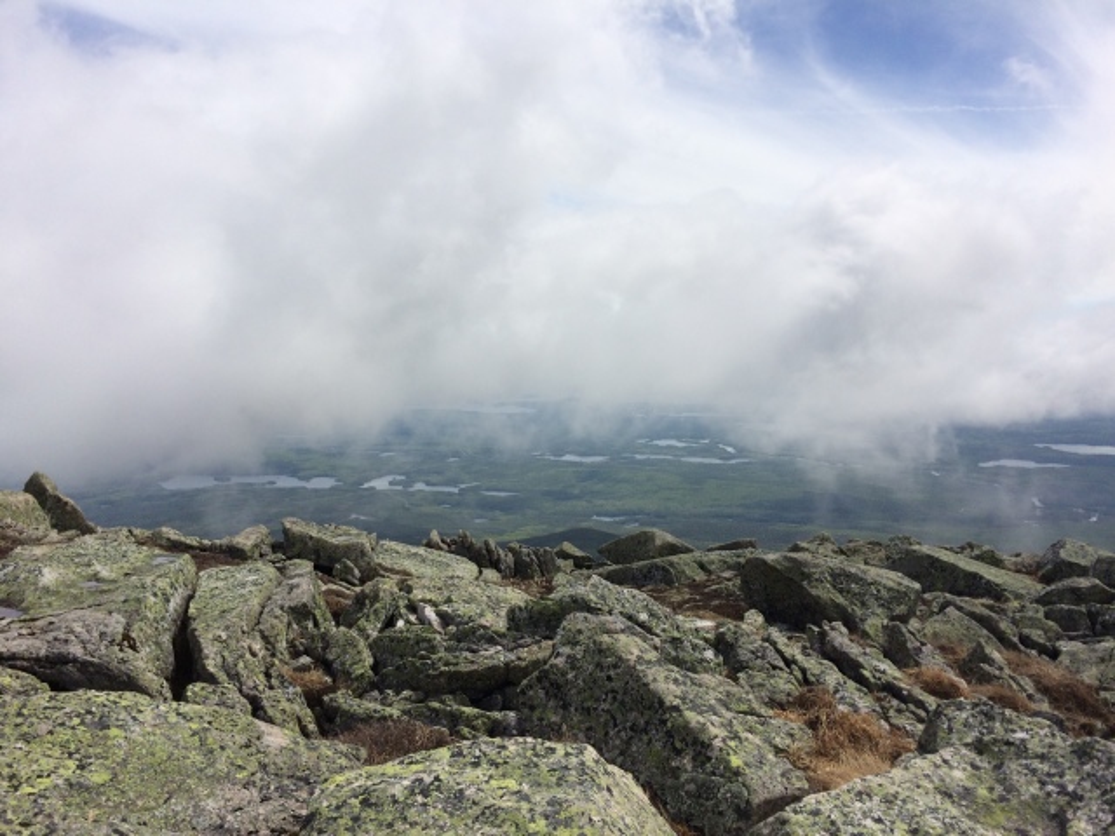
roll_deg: +0.8
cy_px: 418
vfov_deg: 48.2
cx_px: 558
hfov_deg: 61.7
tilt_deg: -6.7
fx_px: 934
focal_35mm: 29
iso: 32
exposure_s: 1/4115
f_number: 2.2
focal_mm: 4.15
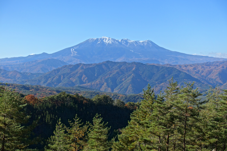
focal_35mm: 70
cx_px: 114
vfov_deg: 19.5
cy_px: 76
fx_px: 441
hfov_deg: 28.8
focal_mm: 25.7
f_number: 4
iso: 125
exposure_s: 1/800
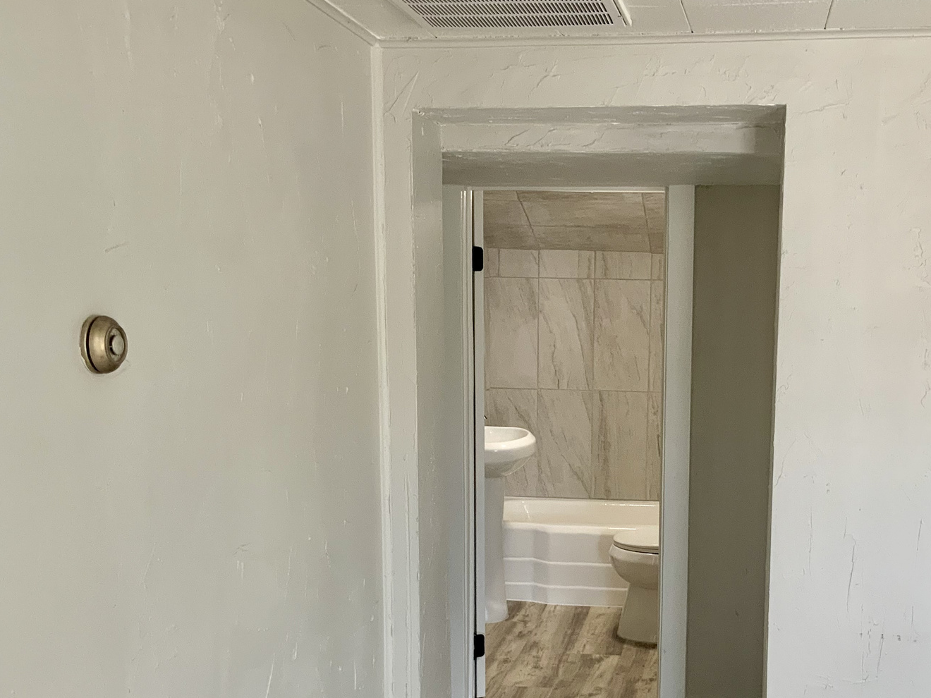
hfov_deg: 41.5
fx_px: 1210
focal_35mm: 45
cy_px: 463
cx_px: 622
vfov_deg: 31.9
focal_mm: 3
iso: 50
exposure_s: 1/60
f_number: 1.8
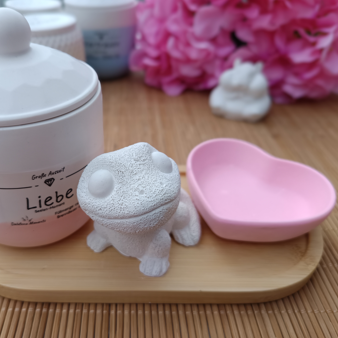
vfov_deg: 55.6
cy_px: 167
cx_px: 123
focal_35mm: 29
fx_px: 320
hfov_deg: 54.9
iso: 52
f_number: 1.7
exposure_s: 1/519
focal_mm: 5.31
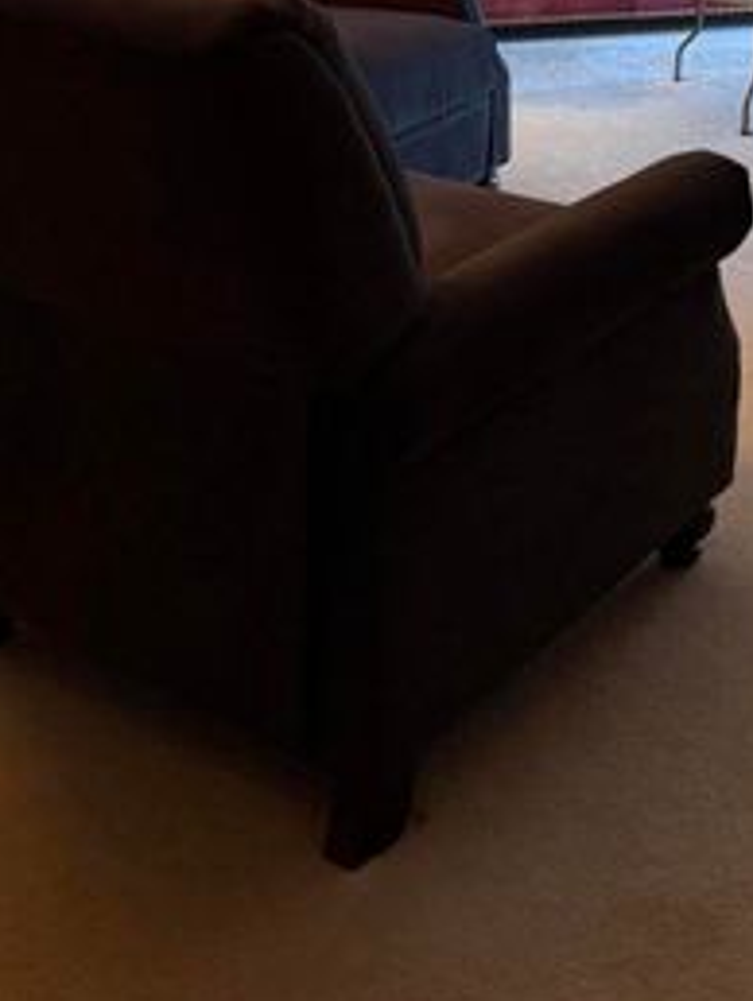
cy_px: -45
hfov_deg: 23.2
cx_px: 656
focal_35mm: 62
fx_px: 1795
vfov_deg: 28.8
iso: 640
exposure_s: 1/60
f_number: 1.78
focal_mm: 6.76
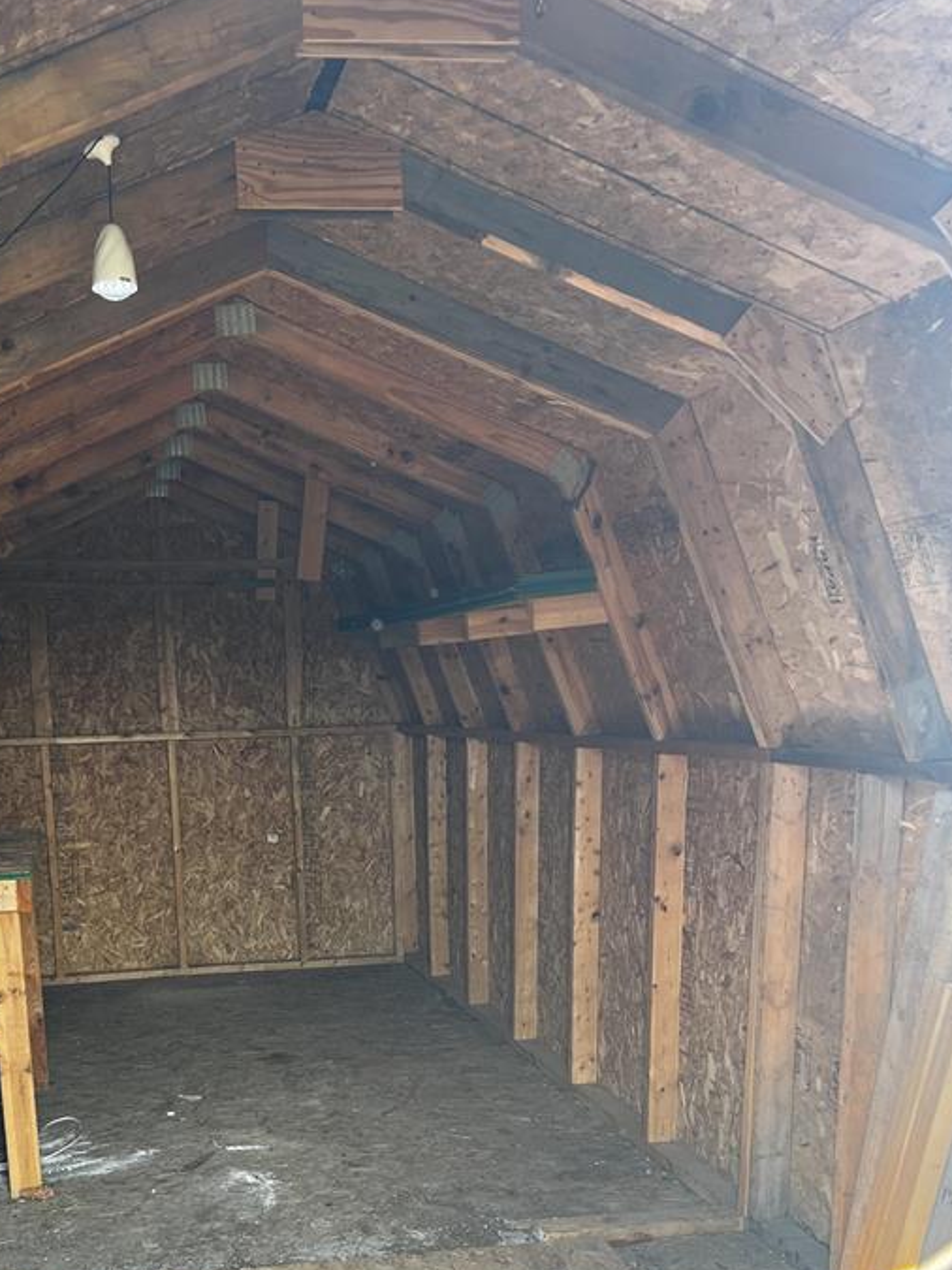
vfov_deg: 49.1
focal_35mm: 37
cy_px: 873
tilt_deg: -3.5
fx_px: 1357
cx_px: 288
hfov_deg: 38.0
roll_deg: +3.4
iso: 64
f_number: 1.5
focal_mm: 5.7
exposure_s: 1/171
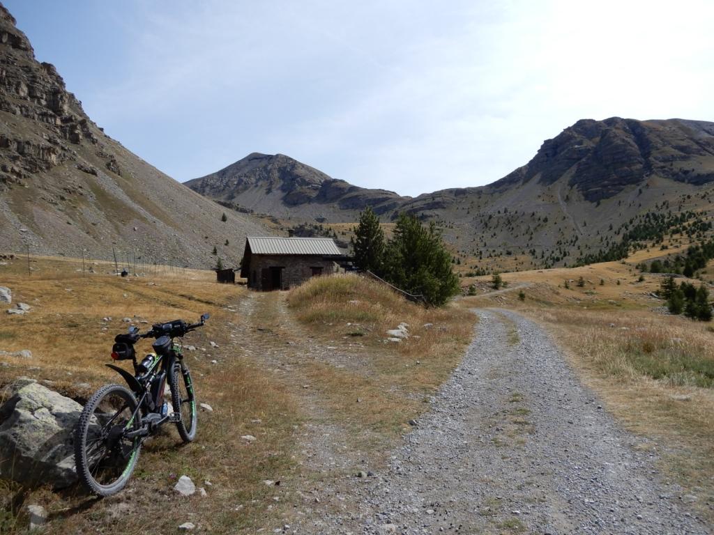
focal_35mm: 24
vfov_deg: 56.8
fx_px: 495
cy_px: 268
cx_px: 357
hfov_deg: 71.6
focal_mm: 4.3
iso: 80
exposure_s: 1/1250
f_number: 3.4
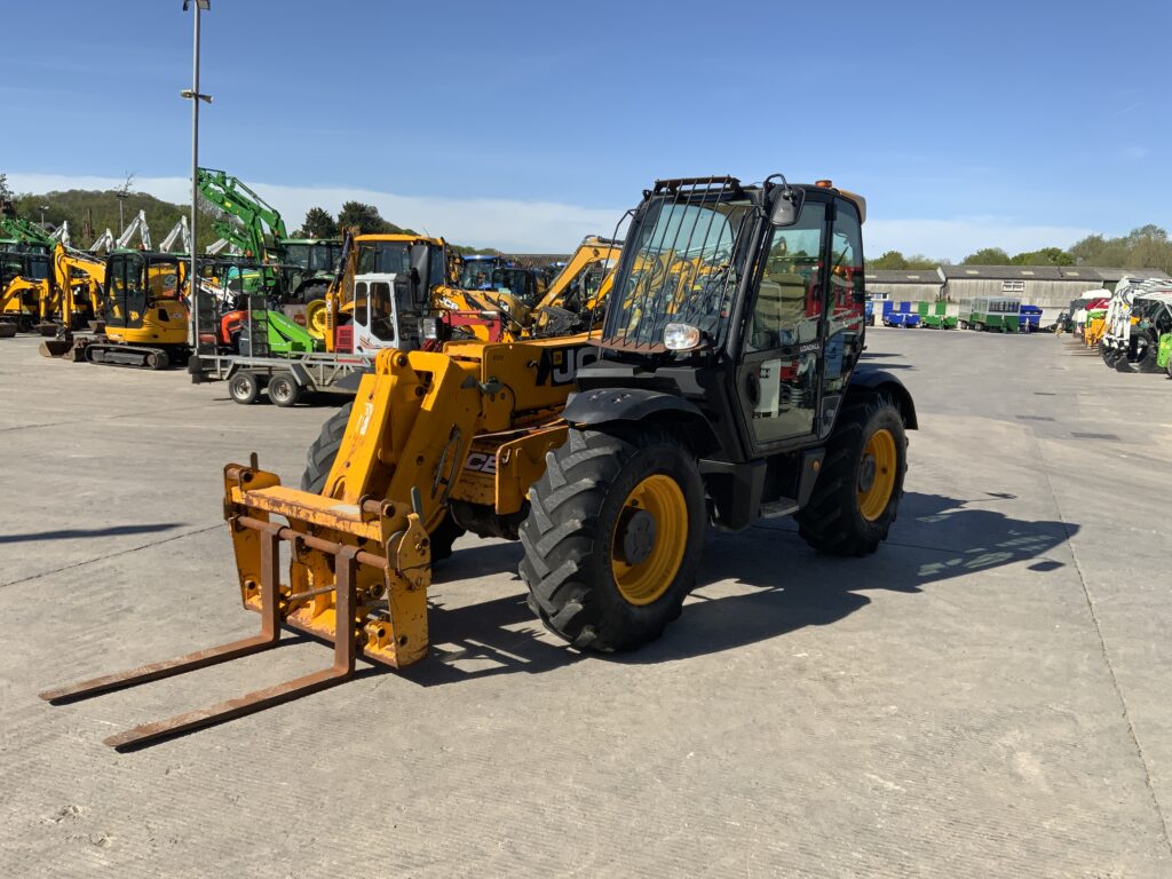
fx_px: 982
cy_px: 440
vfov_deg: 48.2
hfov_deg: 61.7
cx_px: 586
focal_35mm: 29
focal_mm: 3
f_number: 1.8
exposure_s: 1/1984
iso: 20
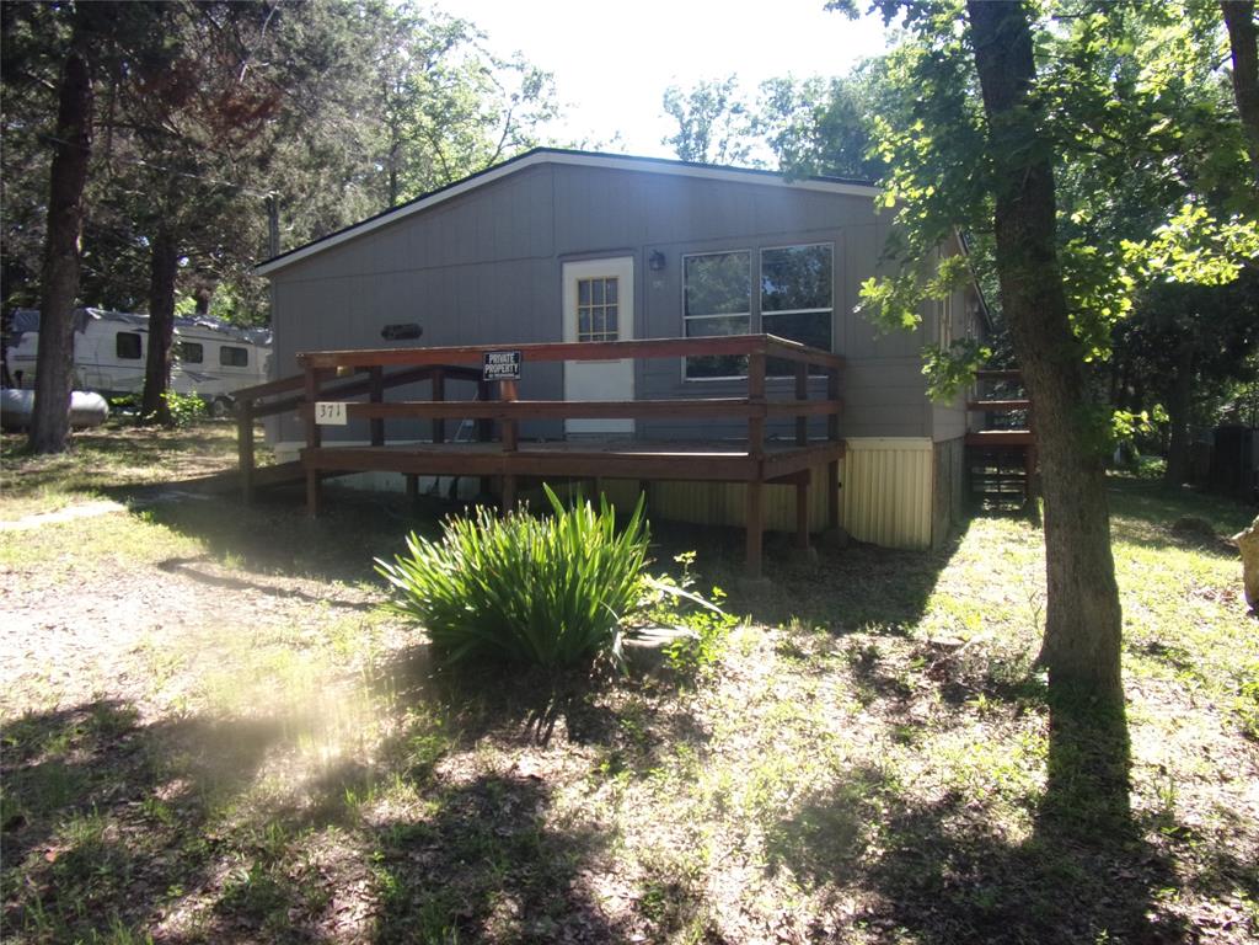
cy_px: 472
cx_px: 630
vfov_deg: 56.8
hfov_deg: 71.6
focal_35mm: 24
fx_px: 873
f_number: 3.3
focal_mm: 4.3
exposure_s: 1/170
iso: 80
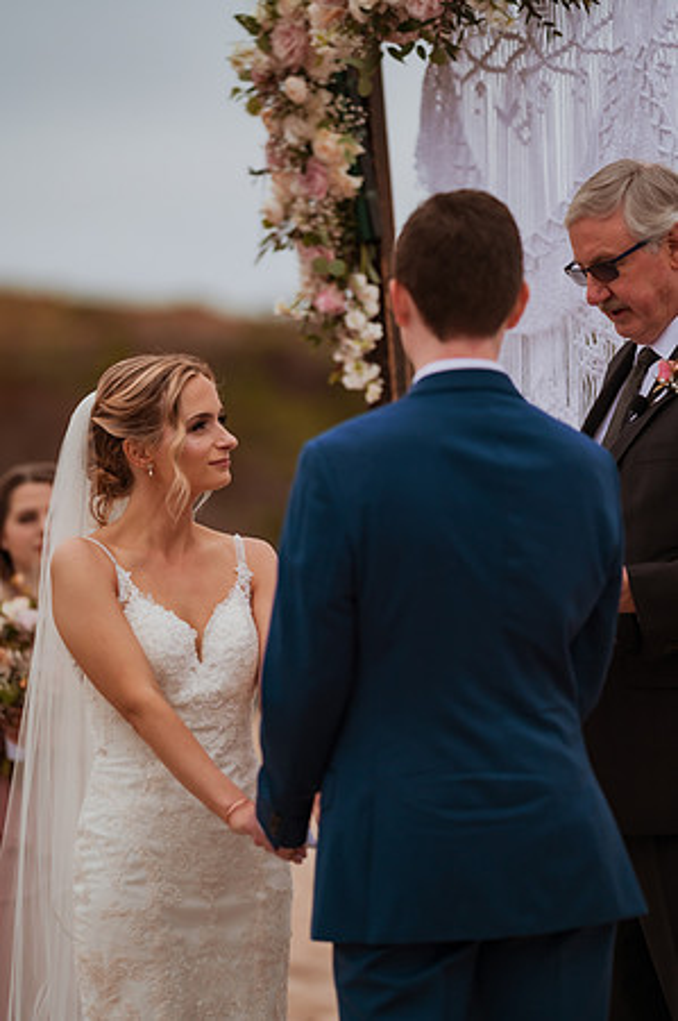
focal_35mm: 135
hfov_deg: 10.1
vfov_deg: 15.2
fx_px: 3822
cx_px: 339
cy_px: 510
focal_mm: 135
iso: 500
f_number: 1.8
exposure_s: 1/3200
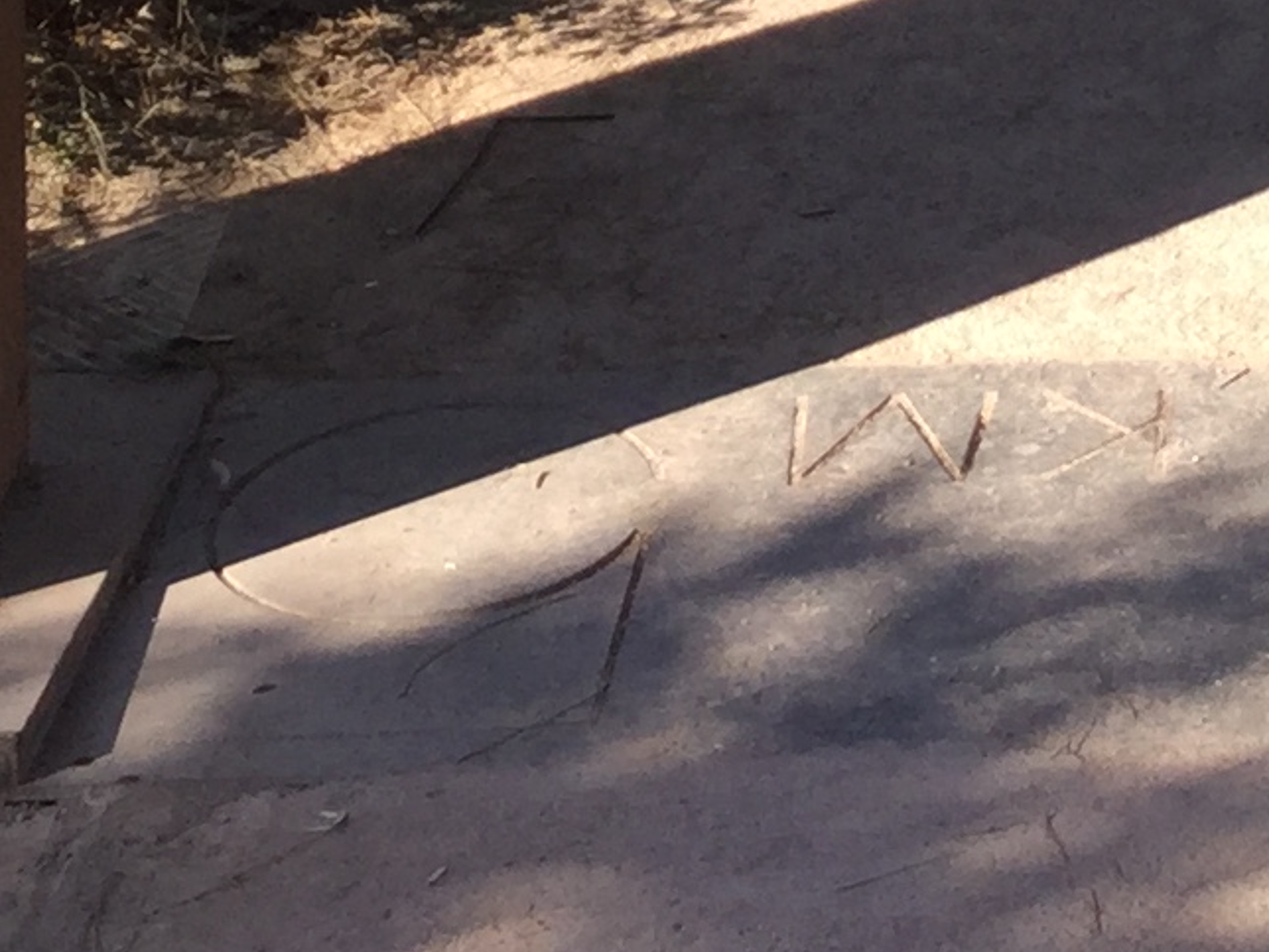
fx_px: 5756
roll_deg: -0.1
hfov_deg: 12.4
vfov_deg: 8.9
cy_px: -907
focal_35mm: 157
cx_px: 1356
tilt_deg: -9.7
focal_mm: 3.3
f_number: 2.4
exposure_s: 1/420
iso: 25
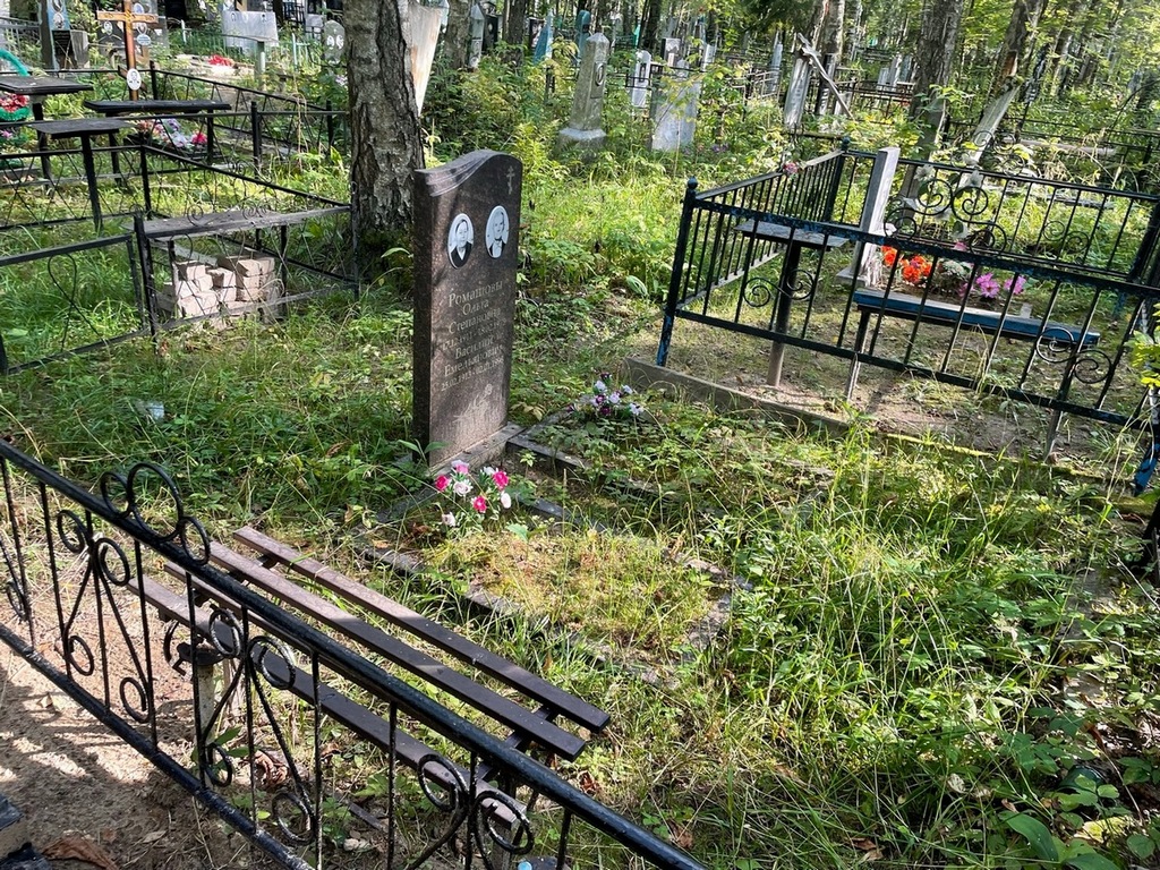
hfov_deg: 67.3
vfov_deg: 53.1
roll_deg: -2.0
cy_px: 435
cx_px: 580
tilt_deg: -20.3
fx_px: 871
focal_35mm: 26
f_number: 1.6
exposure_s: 1/121
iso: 64
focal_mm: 4.2
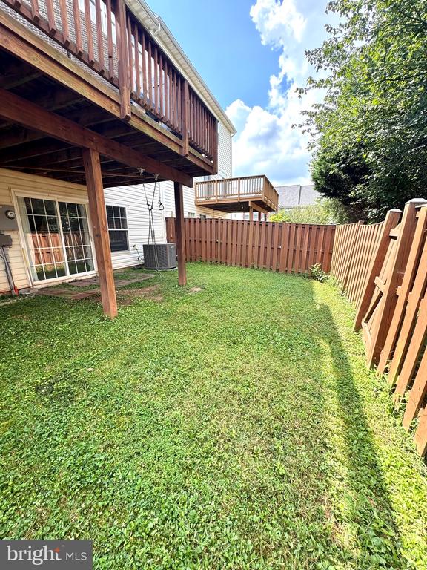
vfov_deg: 102.1
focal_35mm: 14
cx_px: 214
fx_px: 230
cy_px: 285
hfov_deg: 85.7
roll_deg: +2.1
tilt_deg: -12.5
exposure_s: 1/304
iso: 40
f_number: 2.2
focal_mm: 2.22
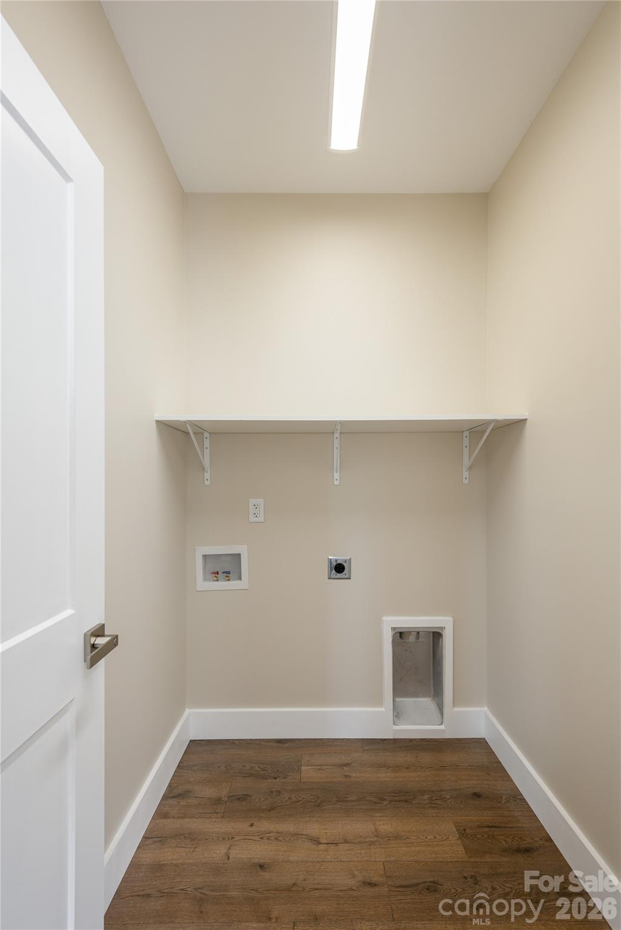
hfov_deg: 75.5
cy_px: 465
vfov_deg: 98.5
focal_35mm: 16
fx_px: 401
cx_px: 310
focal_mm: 15.5
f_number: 7.1
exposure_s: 1/30
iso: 320
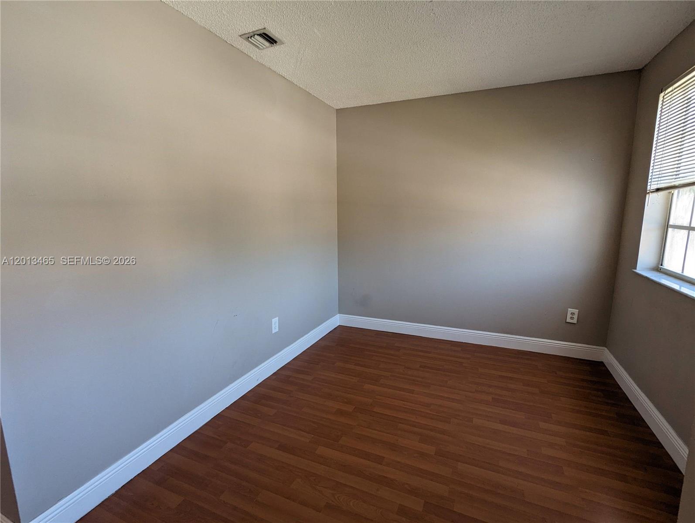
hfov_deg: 94.4
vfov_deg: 78.2
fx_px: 322
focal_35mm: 16
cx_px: 348
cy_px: 262
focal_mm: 2.35
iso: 54
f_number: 2.2
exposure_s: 1/38
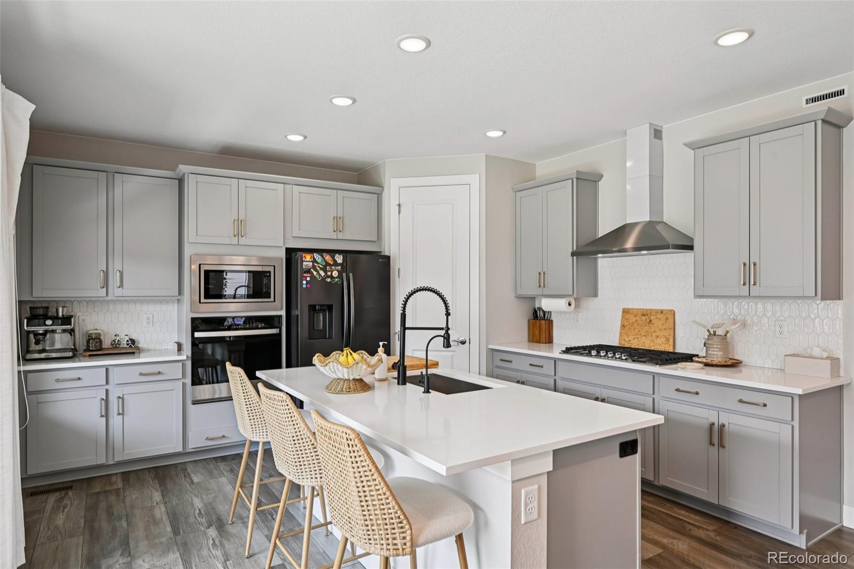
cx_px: 427
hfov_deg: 81.2
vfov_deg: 59.5
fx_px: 498
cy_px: 284
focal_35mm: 21
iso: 250
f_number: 10
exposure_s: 1/20
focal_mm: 21
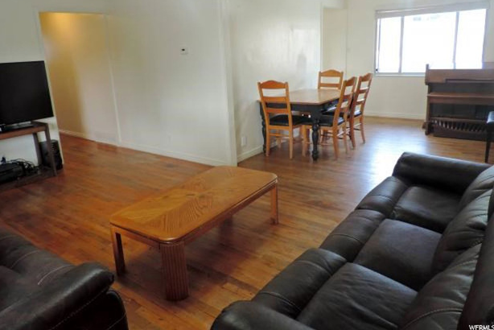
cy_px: 138
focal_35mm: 26
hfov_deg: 69.3
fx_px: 357
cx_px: 237
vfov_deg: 49.4
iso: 250
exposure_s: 1/30
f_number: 3
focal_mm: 4.3
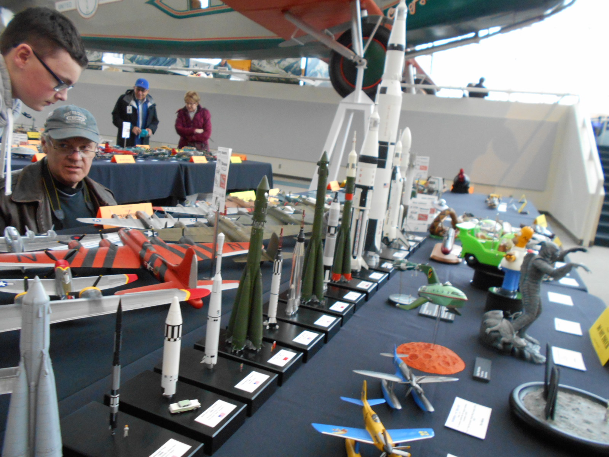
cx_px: 304
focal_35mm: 26
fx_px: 457
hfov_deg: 67.3
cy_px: 228
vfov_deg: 53.1
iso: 400
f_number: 3.2
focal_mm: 4.6
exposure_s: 1/30
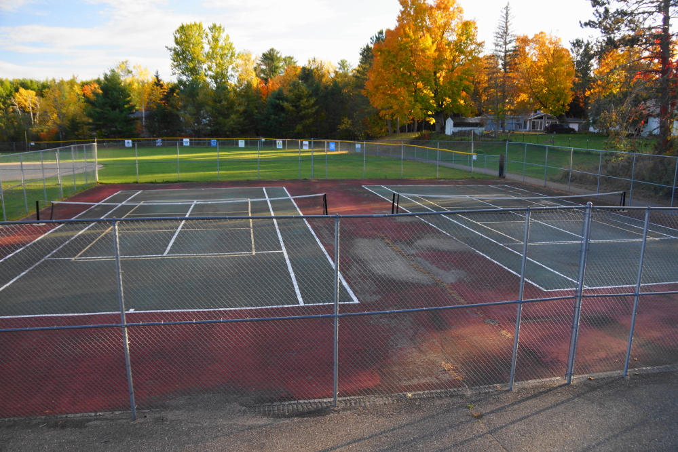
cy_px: 226
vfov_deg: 47.9
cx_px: 339
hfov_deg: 67.4
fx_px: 508
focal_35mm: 27
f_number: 4
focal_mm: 18
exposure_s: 1/60
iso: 125
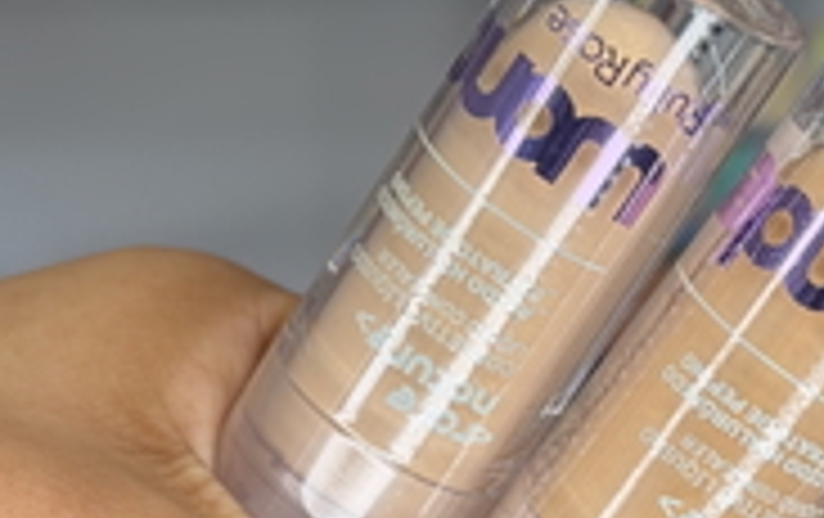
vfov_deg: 8.8
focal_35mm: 148
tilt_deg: -7.9
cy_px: 547
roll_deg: +1.2
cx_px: 729
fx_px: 3329
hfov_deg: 14.0
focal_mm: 6.76
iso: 64
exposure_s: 1/134
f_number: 1.78
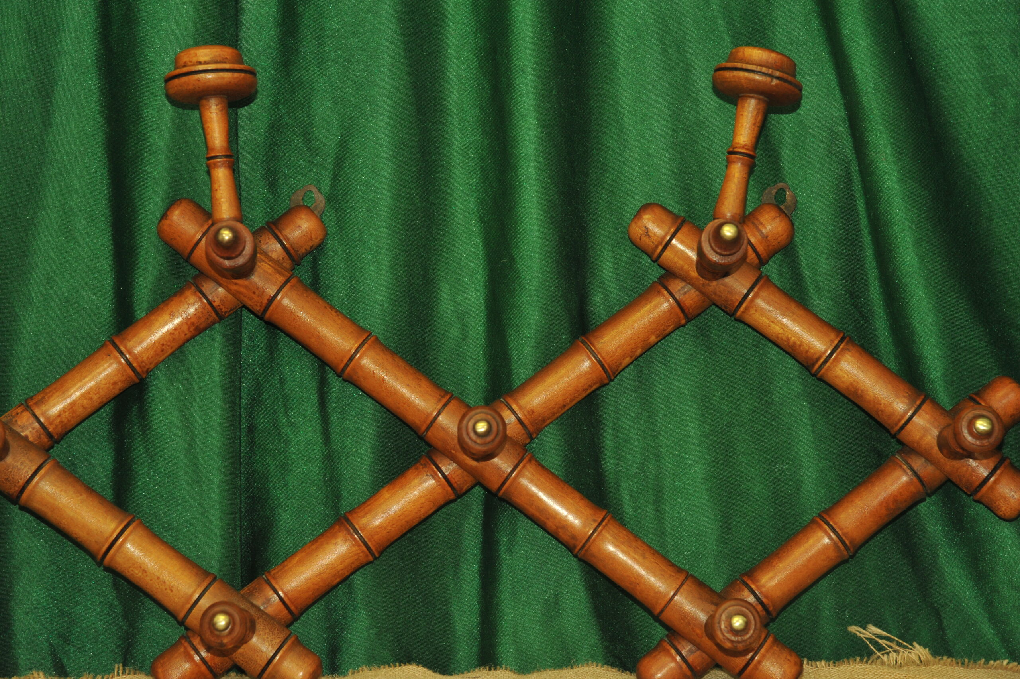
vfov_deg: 11.4
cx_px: 510
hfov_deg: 17.1
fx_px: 3397
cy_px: 340
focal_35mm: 120
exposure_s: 1/60
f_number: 8
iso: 1250
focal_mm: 120
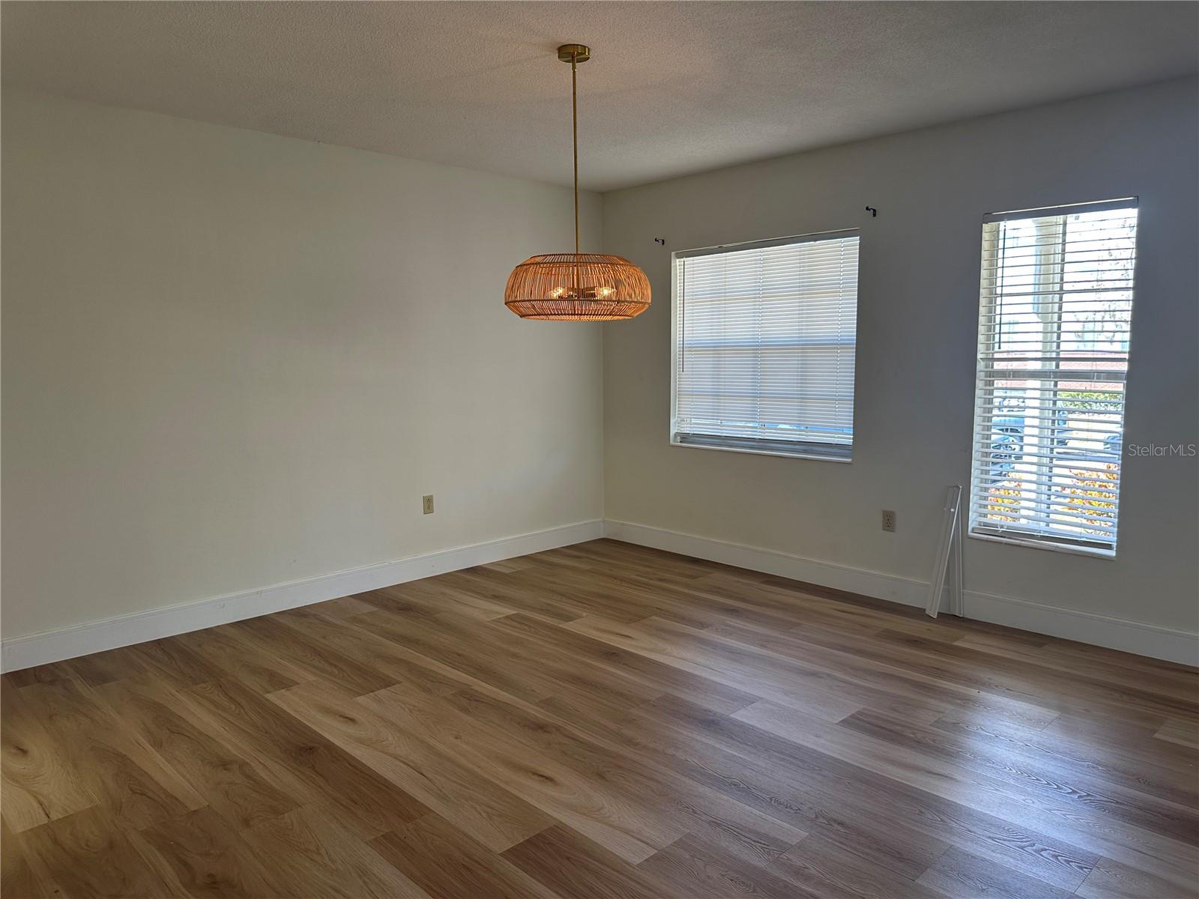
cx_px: 600
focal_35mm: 24
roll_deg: +0.4
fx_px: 831
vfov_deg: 56.8
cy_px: 450
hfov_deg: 71.6
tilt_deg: -6.4
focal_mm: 6.86
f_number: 1.78
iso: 125
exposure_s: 1/120
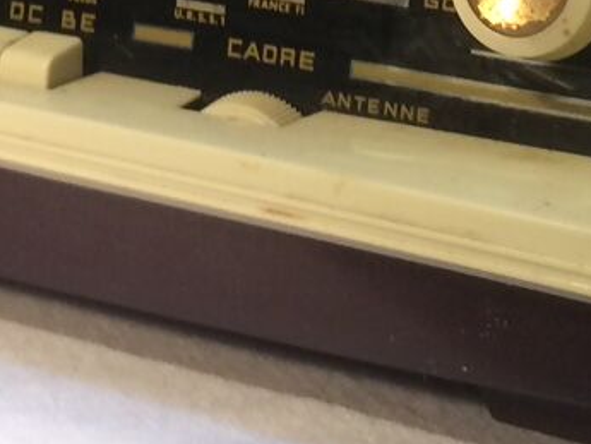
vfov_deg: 10.3
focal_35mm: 137
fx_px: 2340
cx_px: 108
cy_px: -303
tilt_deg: -5.4
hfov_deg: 14.3
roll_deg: +1.0
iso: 64
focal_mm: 4.15
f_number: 2.2
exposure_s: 1/33
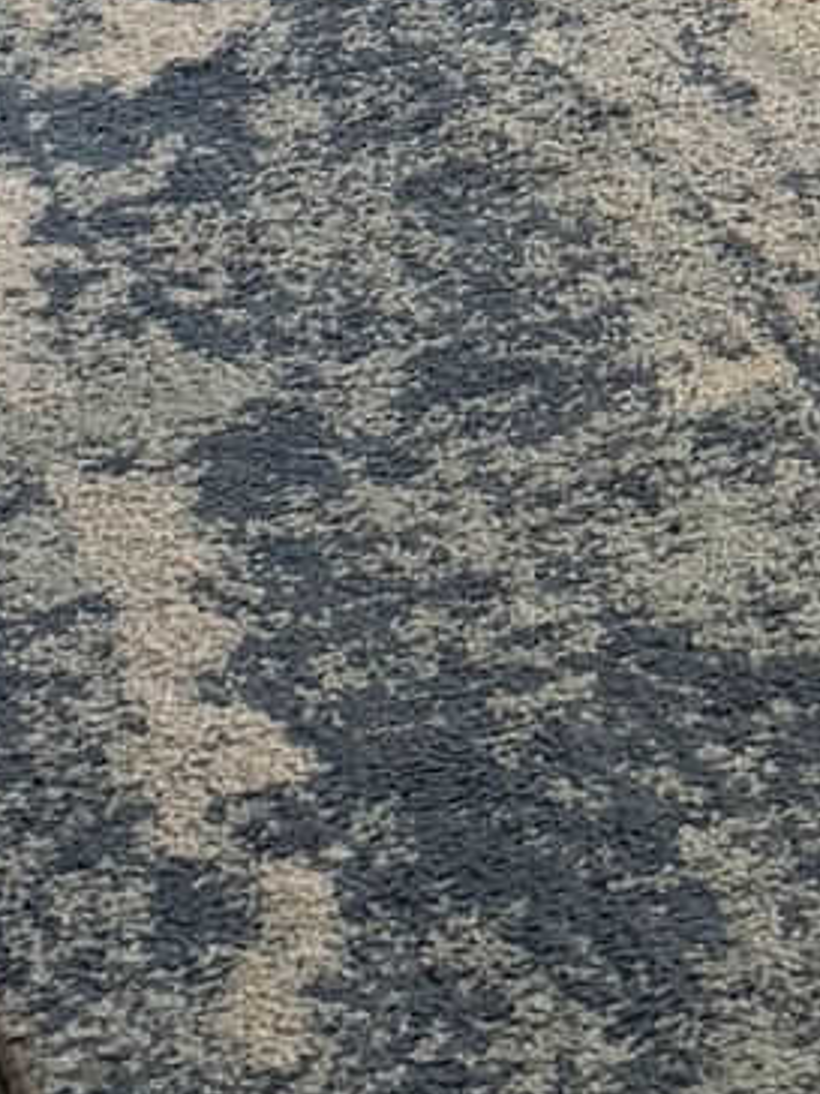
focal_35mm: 152
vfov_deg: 11.1
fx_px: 4801
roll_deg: +0.7
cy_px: -1464
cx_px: 1063
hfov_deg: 9.6
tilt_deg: -9.5
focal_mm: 6.76
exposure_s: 1/60
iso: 200
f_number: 1.78
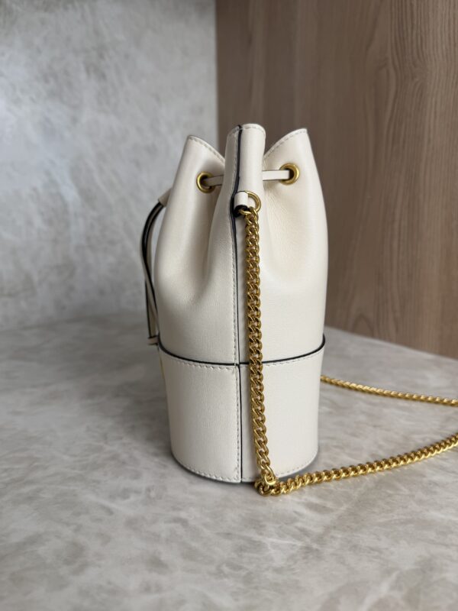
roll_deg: +0.1
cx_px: 229
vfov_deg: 71.6
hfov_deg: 56.8
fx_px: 423
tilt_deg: -11.5
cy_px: 306
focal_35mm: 24
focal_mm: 6.76
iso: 64
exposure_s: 1/186
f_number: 1.78
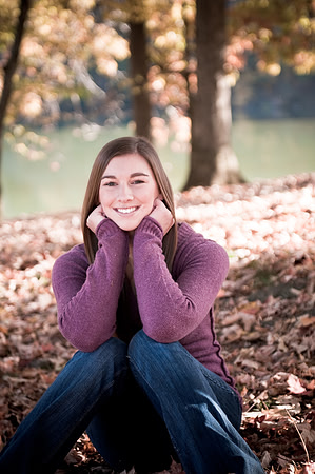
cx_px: 158
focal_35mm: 105
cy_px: 237
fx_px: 1381
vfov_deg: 19.5
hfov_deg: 13.0
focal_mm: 70
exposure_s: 1/125
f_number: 2.8
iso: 100
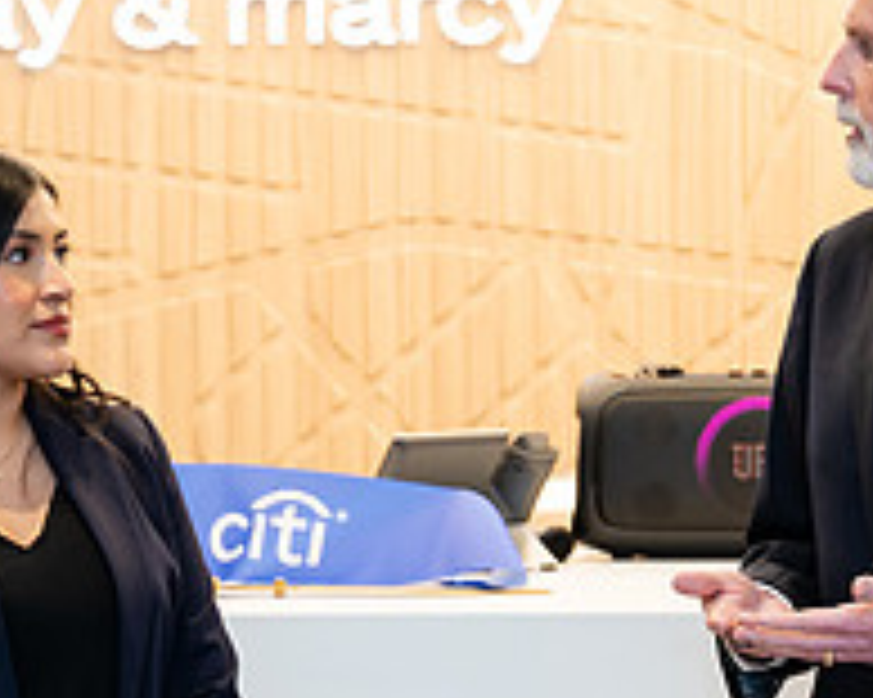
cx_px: 377
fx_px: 4364
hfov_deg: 11.4
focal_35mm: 169
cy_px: 491
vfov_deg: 9.1
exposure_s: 1/160
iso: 400
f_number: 4
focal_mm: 58
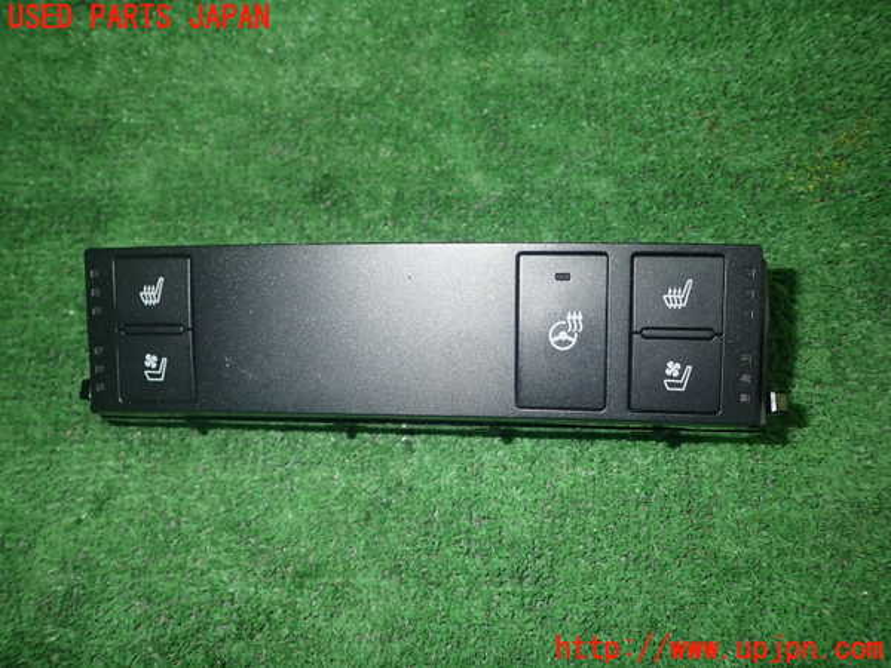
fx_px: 721
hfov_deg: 63.4
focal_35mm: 28
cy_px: 334
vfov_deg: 49.7
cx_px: 446
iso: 200
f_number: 6.3
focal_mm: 5.05
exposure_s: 1/30
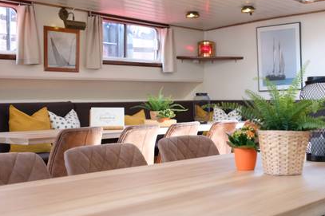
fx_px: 523
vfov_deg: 23.3
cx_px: 216
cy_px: 141
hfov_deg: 34.2
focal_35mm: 58
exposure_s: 1/60
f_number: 2.8
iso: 250
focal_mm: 27
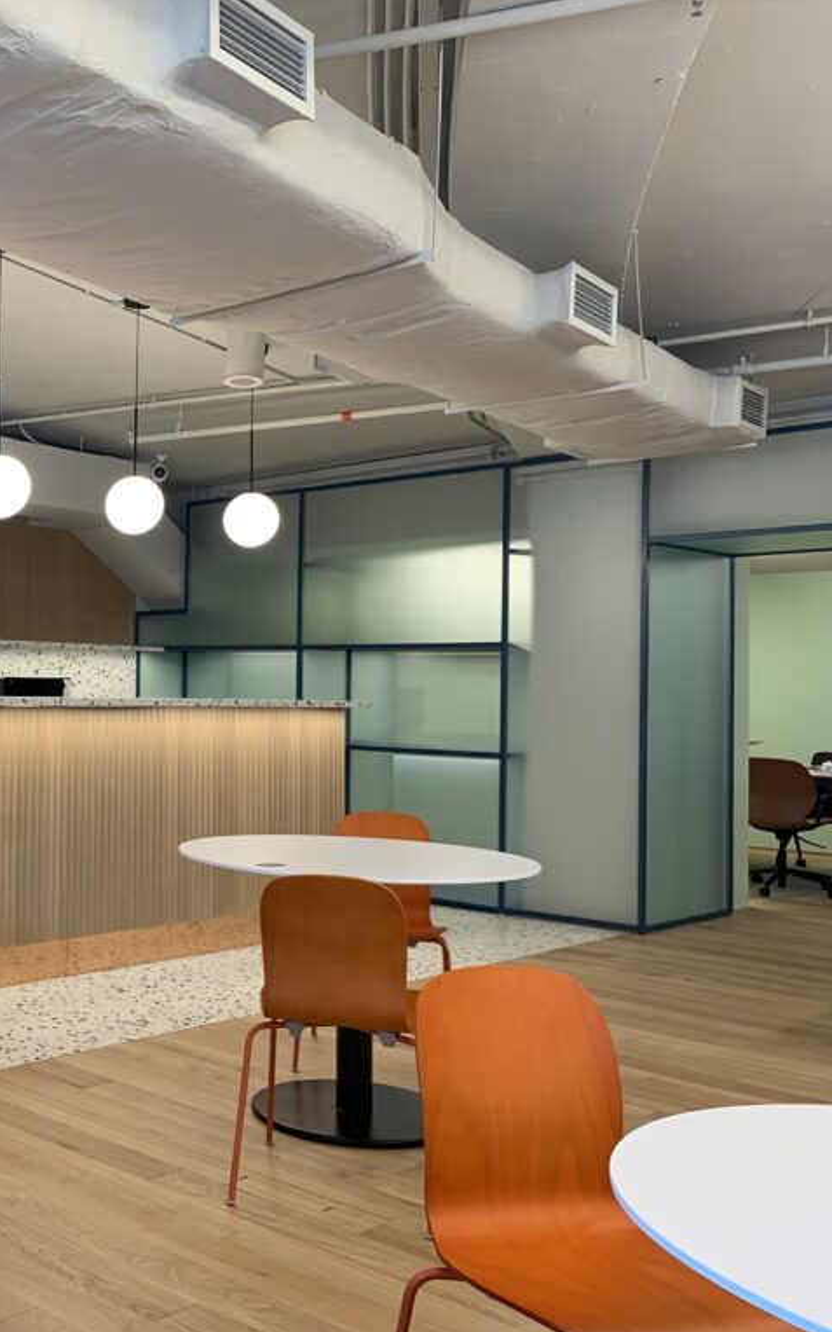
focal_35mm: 37
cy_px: 667
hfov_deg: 31.8
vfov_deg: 52.7
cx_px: -3
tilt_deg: +1.1
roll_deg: -1.7
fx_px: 1342
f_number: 1.8
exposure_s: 1/50
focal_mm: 4.25
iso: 50
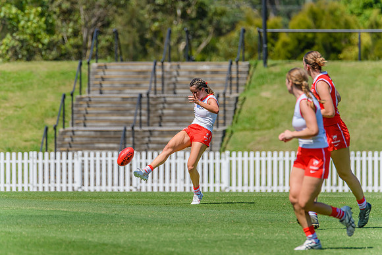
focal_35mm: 607
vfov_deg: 2.3
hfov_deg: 3.4
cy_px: 128
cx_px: 191
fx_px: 6447
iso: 800
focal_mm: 600
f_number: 10
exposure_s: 1/2000
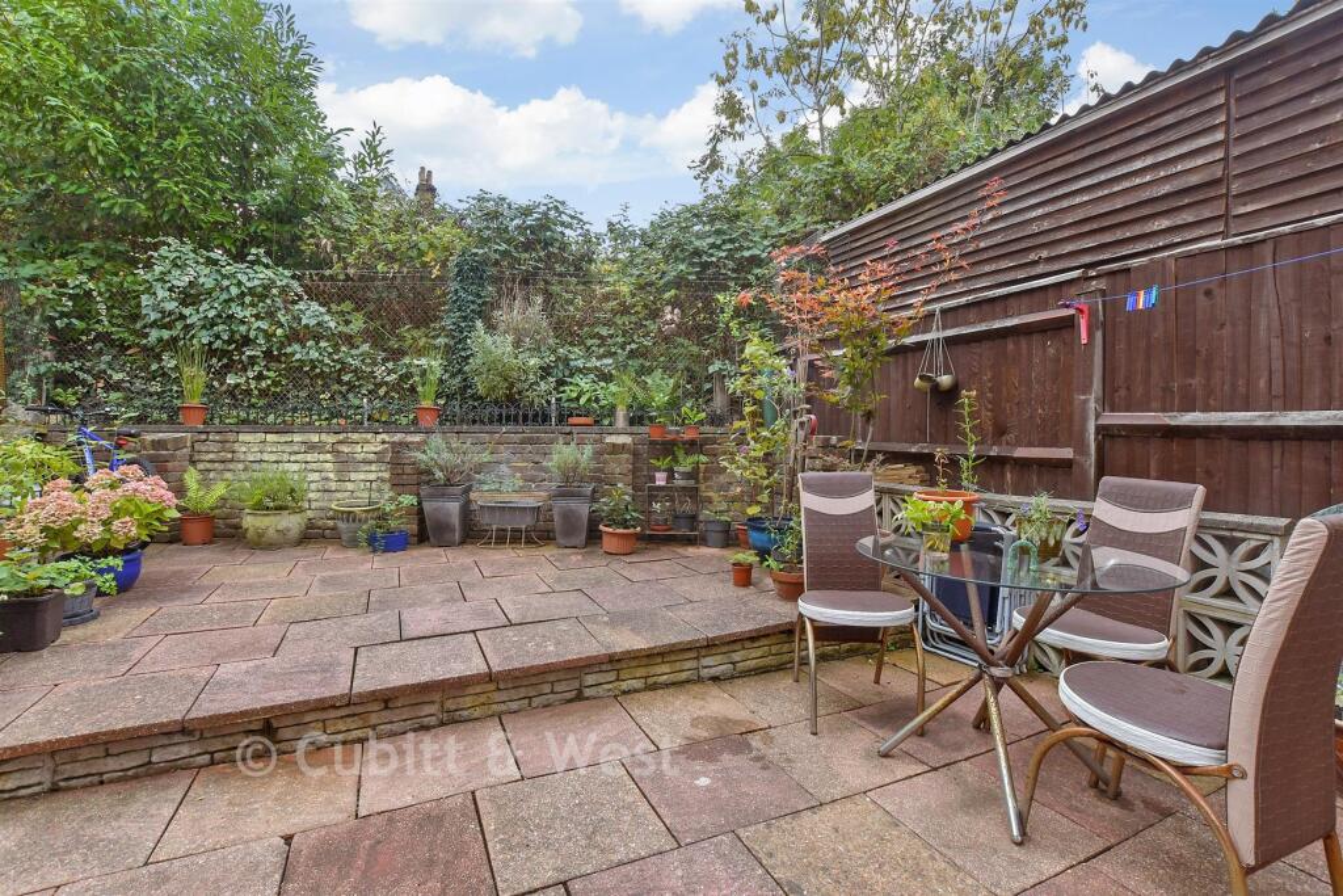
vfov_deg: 77.3
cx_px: 672
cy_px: 448
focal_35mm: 15
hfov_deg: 100.4
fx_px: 560
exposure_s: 1/80
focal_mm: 10
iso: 160
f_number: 8
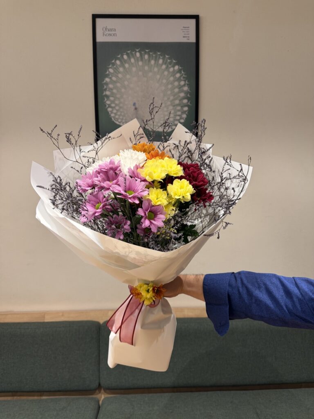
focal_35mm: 24
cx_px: 157
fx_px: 290
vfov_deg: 71.6
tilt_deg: -6.0
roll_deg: +1.1
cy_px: 210
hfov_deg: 56.8
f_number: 1.78
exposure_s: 1/50
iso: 160
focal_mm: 6.76
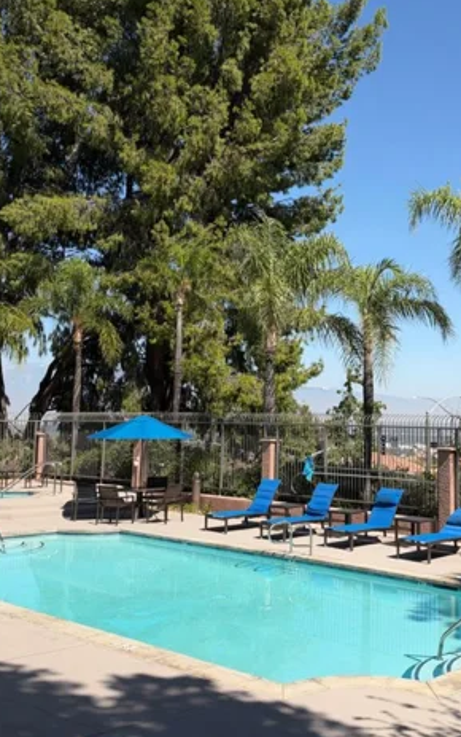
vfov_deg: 48.0
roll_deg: -1.3
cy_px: 314
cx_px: 341
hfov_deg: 30.8
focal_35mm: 41
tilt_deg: +7.3
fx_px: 823
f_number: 1.8
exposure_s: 1/4098
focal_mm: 6.93
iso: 64
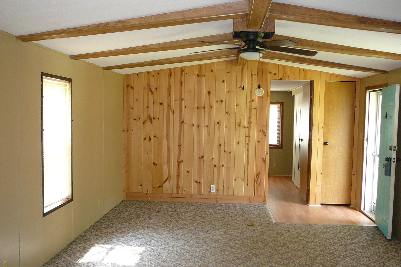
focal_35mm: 37
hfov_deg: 51.9
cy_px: 147
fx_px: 412
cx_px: 203
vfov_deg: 35.9
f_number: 2.8
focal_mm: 5.2
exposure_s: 1/30
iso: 200
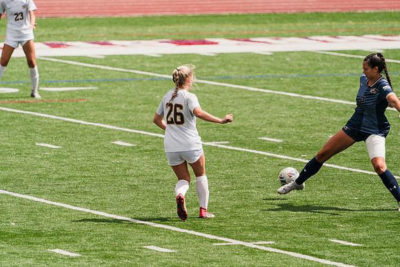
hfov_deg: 4.3
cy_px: 134
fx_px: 5312
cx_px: 200
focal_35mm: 478
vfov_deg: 2.9
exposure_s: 1/1600
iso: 320
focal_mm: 478
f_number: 6.3
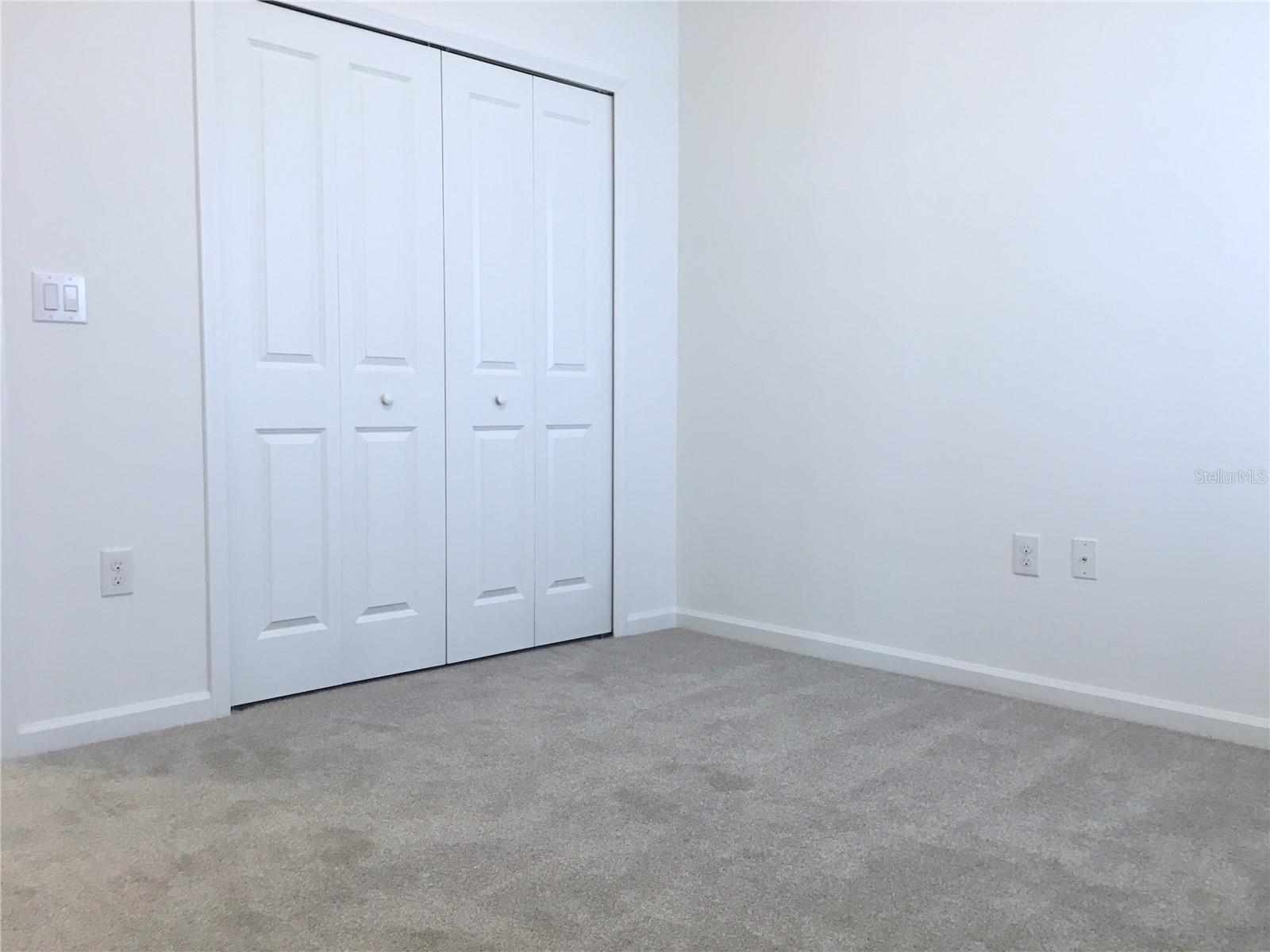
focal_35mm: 29
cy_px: 476
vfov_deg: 48.2
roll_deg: +0.4
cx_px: 635
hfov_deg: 61.7
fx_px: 1064
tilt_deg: -3.2
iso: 50
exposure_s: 1/30
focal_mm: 4.15
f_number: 2.2
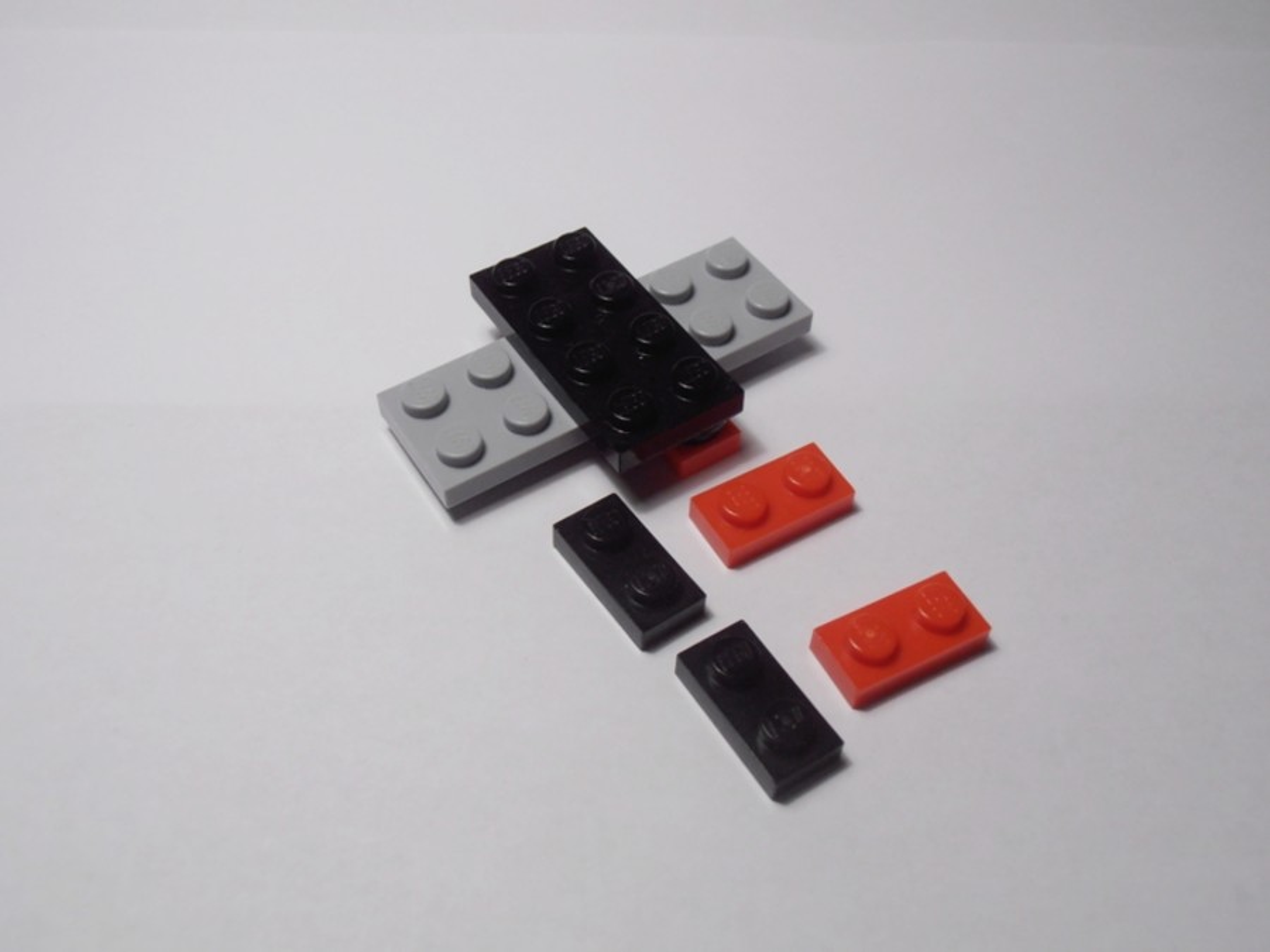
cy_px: 476
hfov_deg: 50.1
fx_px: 1357
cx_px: 635
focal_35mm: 37
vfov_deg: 38.7
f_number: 3.9
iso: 80
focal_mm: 6.61
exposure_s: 1/80
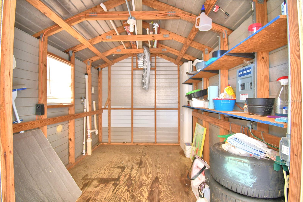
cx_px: 152
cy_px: 101
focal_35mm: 15
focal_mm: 10
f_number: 4.5
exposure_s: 1/30
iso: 200
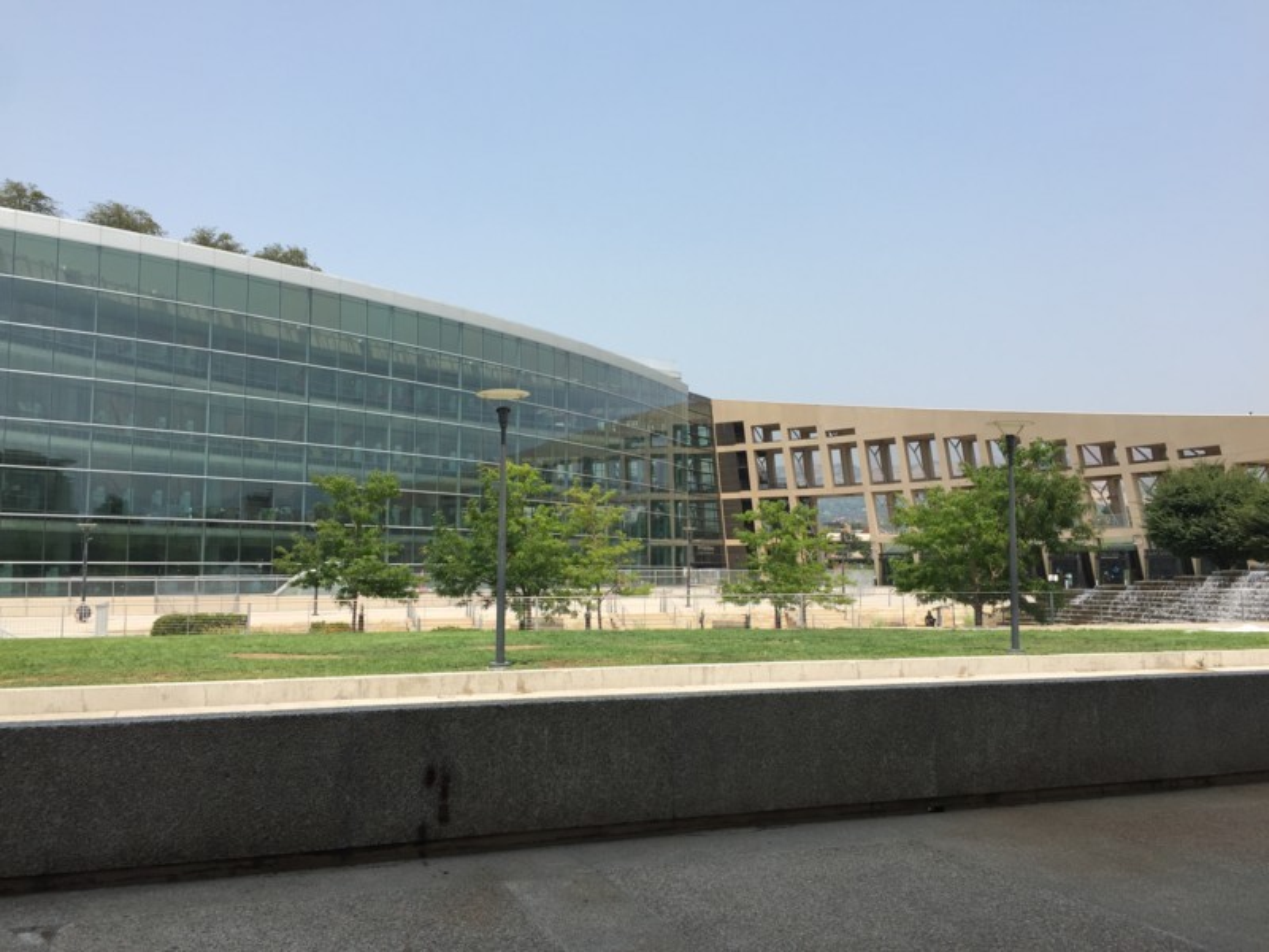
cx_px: 634
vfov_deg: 48.2
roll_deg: -1.0
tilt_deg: +6.6
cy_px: 476
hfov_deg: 61.7
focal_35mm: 29
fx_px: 1063
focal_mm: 4.15
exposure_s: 1/1364
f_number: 2.2
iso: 32
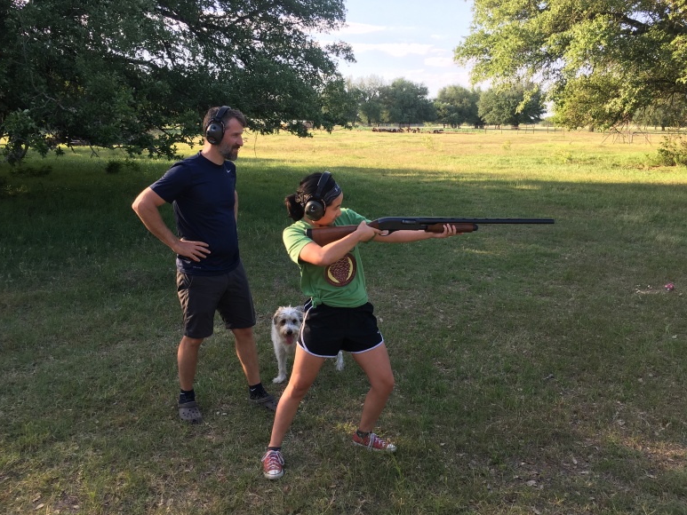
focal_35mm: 30
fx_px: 595
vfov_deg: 46.8
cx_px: 336
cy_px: 259
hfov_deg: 60.0
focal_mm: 4.15
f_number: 2.2
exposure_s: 1/191
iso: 25
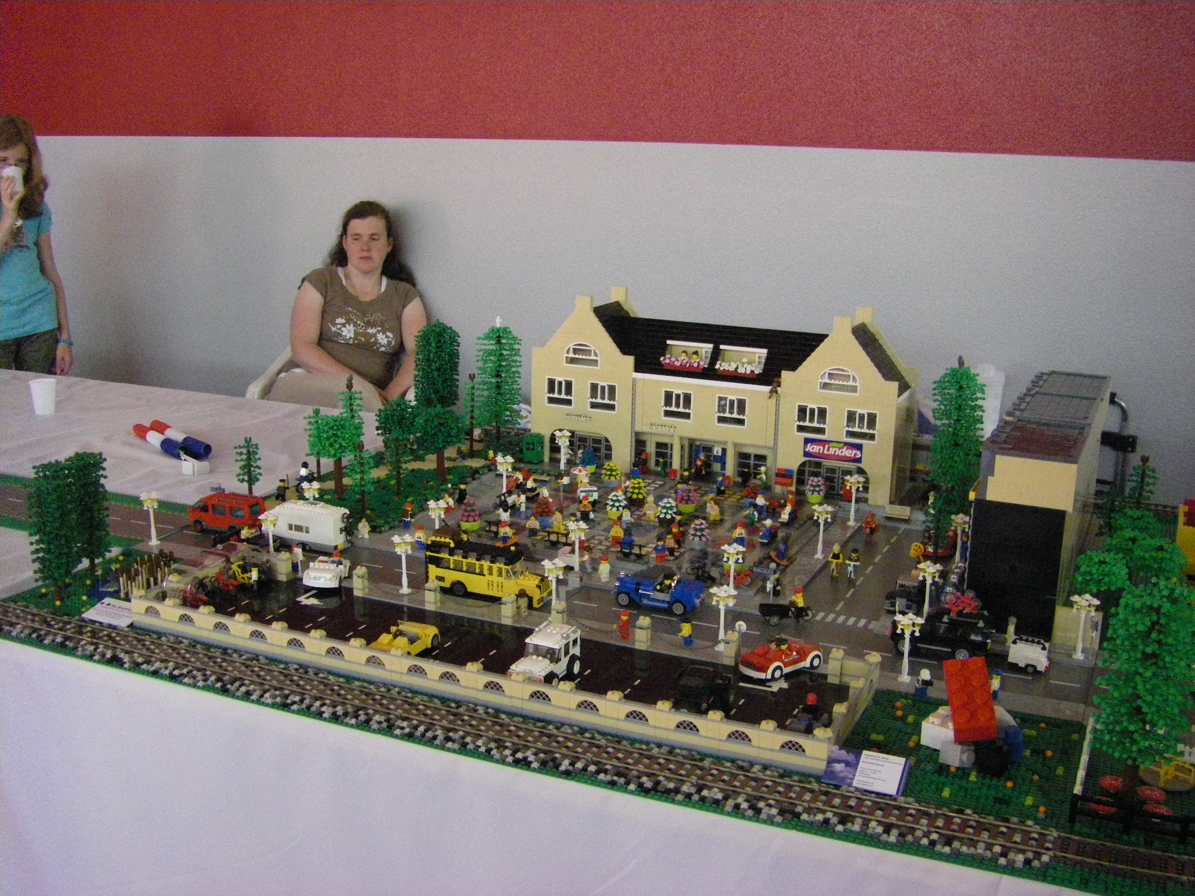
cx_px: 598
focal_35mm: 38
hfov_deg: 49.0
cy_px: 448
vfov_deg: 37.7
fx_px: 1312
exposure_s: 1/25
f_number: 3.5
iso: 800
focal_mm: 6.3
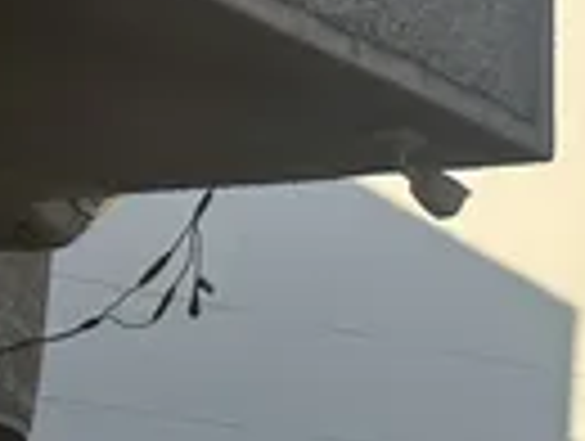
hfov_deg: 12.6
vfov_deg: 11.1
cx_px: 1328
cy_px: 702
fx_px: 2167
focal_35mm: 128
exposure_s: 1/5882
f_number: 1.5
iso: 50
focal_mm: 5.7
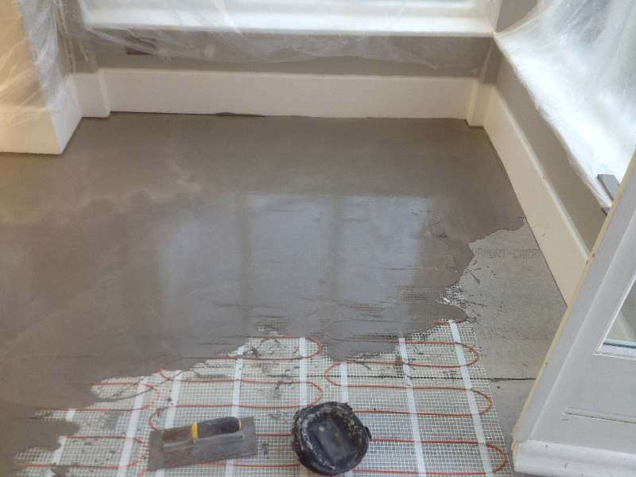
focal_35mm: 35
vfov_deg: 40.7
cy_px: 238
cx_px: 318
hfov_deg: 52.6
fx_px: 643
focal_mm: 4.28
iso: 64
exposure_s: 1/60
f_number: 2.4
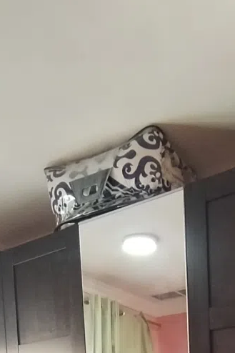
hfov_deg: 28.9
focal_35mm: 46
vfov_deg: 31.0
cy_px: 481
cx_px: 169
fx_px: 451
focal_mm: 1.42
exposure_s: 1/50
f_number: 2.2
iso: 393
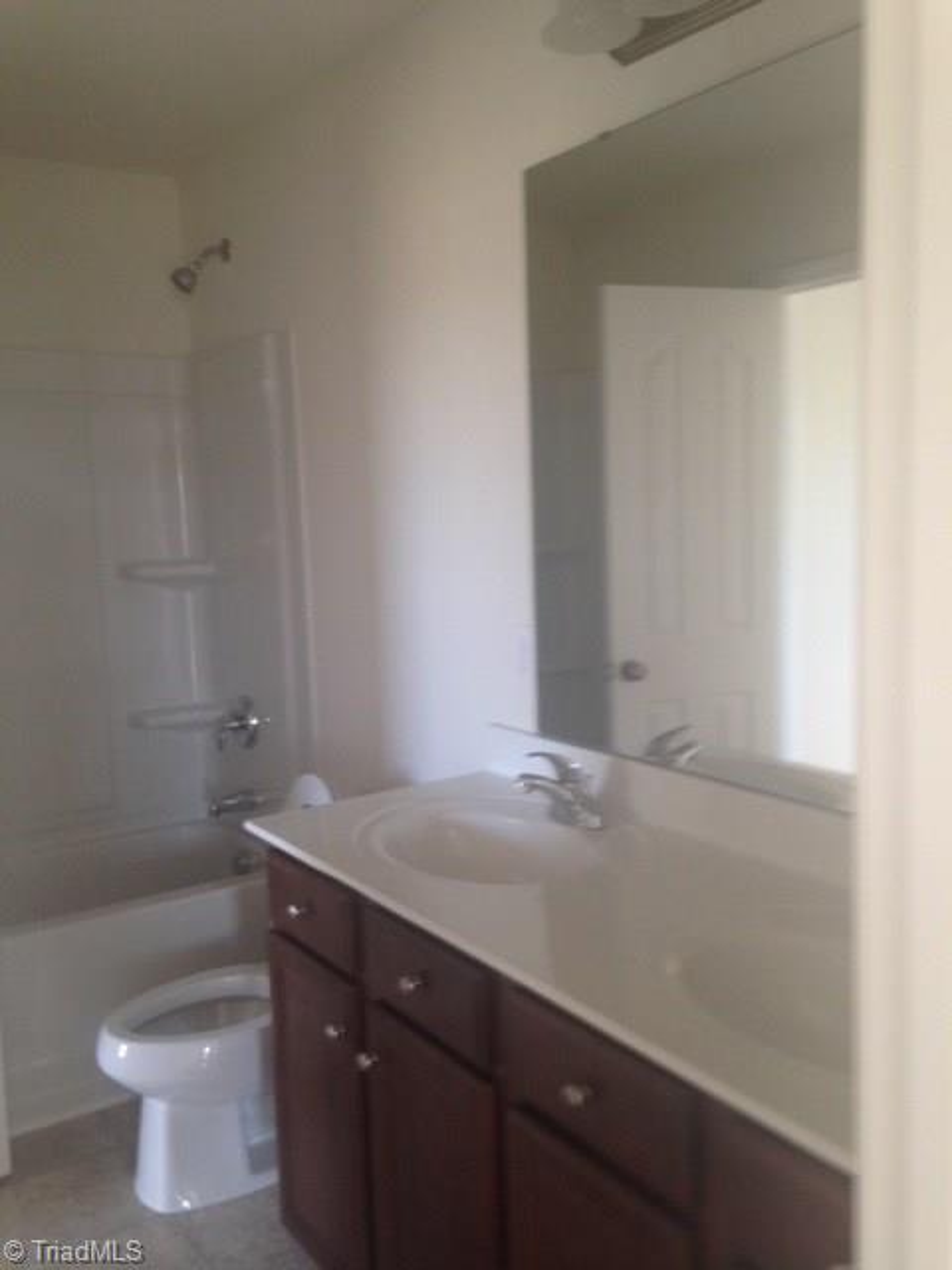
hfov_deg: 42.9
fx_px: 1210
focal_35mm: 33
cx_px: 476
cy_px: 635
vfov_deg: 55.4
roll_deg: +0.5
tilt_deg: -5.8
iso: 80
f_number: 2.4
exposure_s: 1/20
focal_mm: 4.12
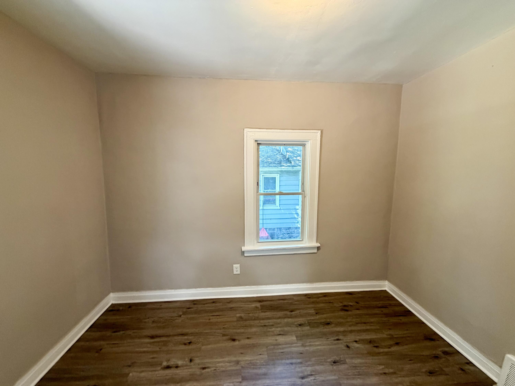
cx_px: 258
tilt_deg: -4.2
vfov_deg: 85.7
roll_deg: +0.1
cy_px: 193
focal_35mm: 14
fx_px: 208
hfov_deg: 102.1
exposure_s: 1/60
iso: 320
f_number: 2.2
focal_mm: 2.22
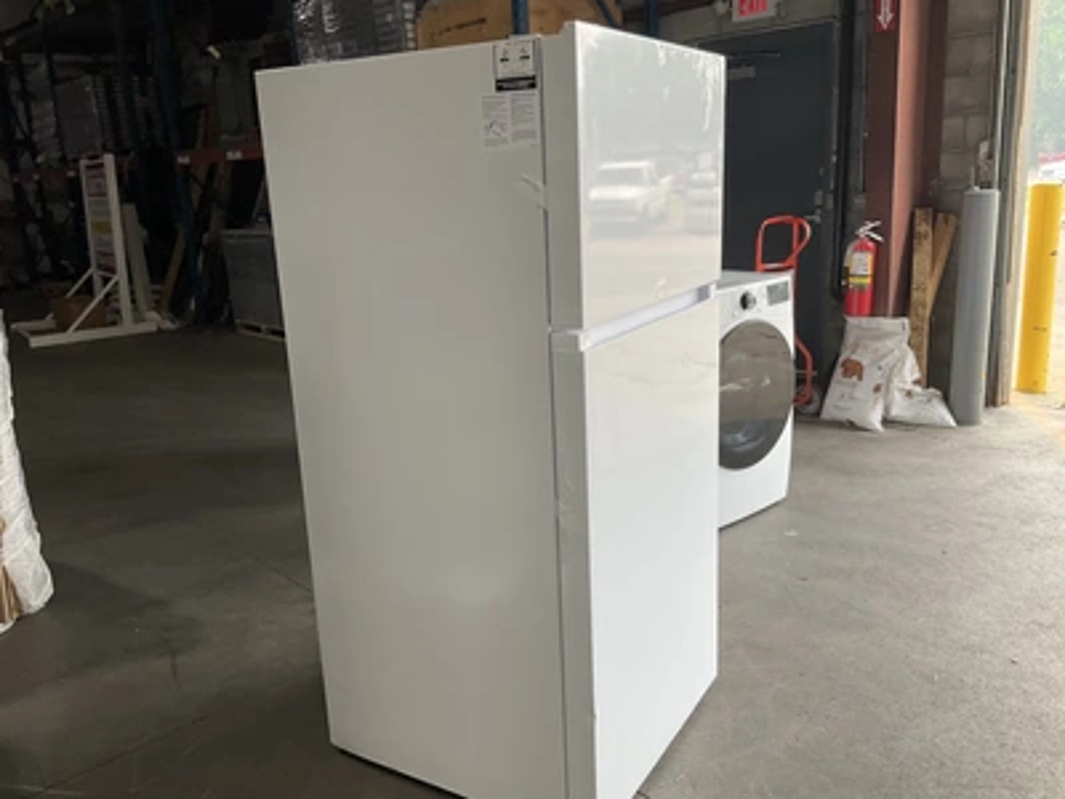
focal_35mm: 29
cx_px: 532
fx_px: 892
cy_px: 400
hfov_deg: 61.7
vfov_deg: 48.2
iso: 16
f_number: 1.8
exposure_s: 1/123
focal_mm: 3
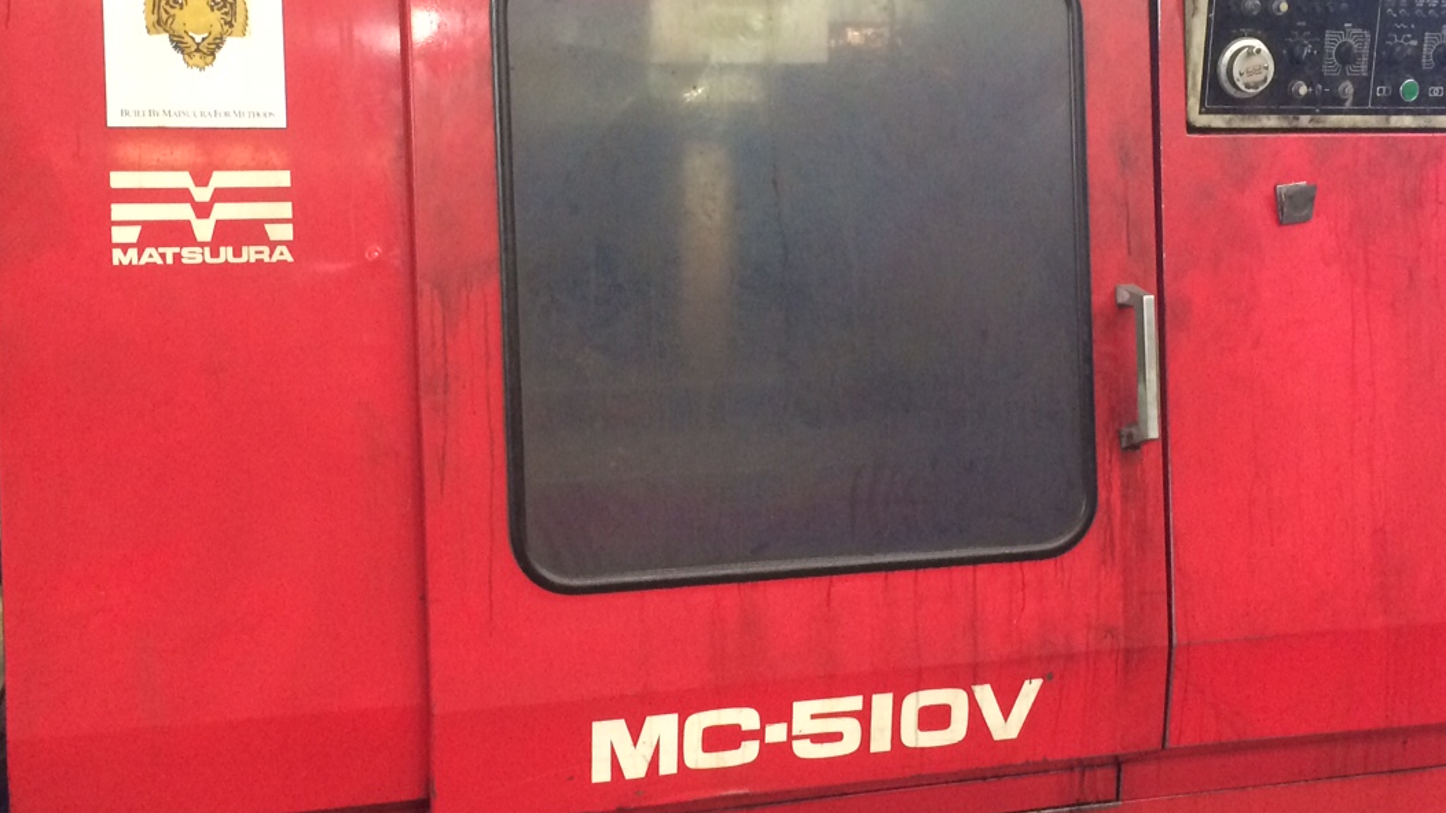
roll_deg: -0.2
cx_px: 763
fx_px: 1879
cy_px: 327
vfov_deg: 24.4
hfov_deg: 42.1
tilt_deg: -13.1
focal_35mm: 49
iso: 250
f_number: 2.2
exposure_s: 1/30
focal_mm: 4.15
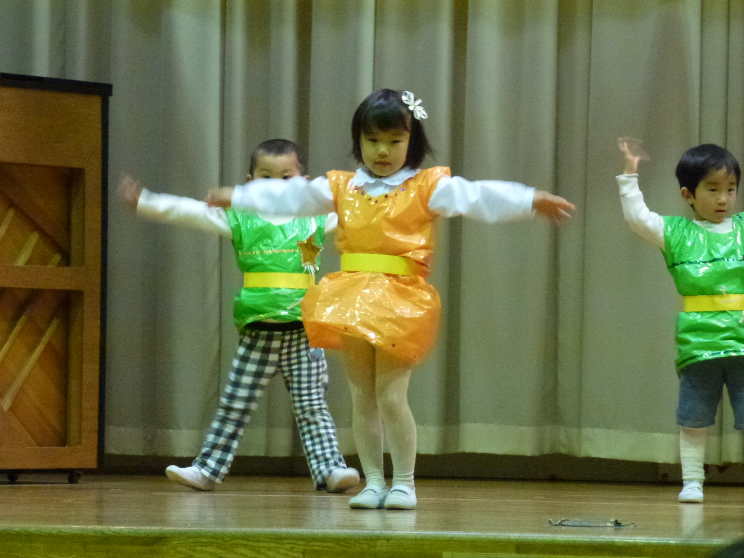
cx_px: 372
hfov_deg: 13.9
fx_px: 3052
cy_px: 279
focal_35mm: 142
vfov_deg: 10.4
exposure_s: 1/15
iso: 800
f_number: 5.3
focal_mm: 25.5
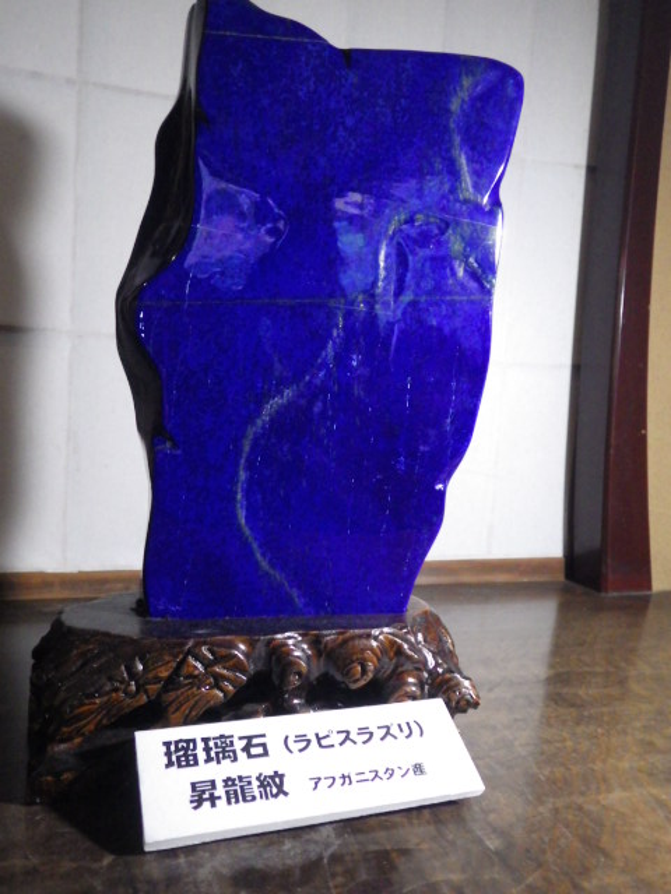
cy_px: 447
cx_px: 336
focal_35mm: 31
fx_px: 801
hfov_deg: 45.4
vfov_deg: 58.4
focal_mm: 5.5
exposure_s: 1/50
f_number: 2.3
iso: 1250
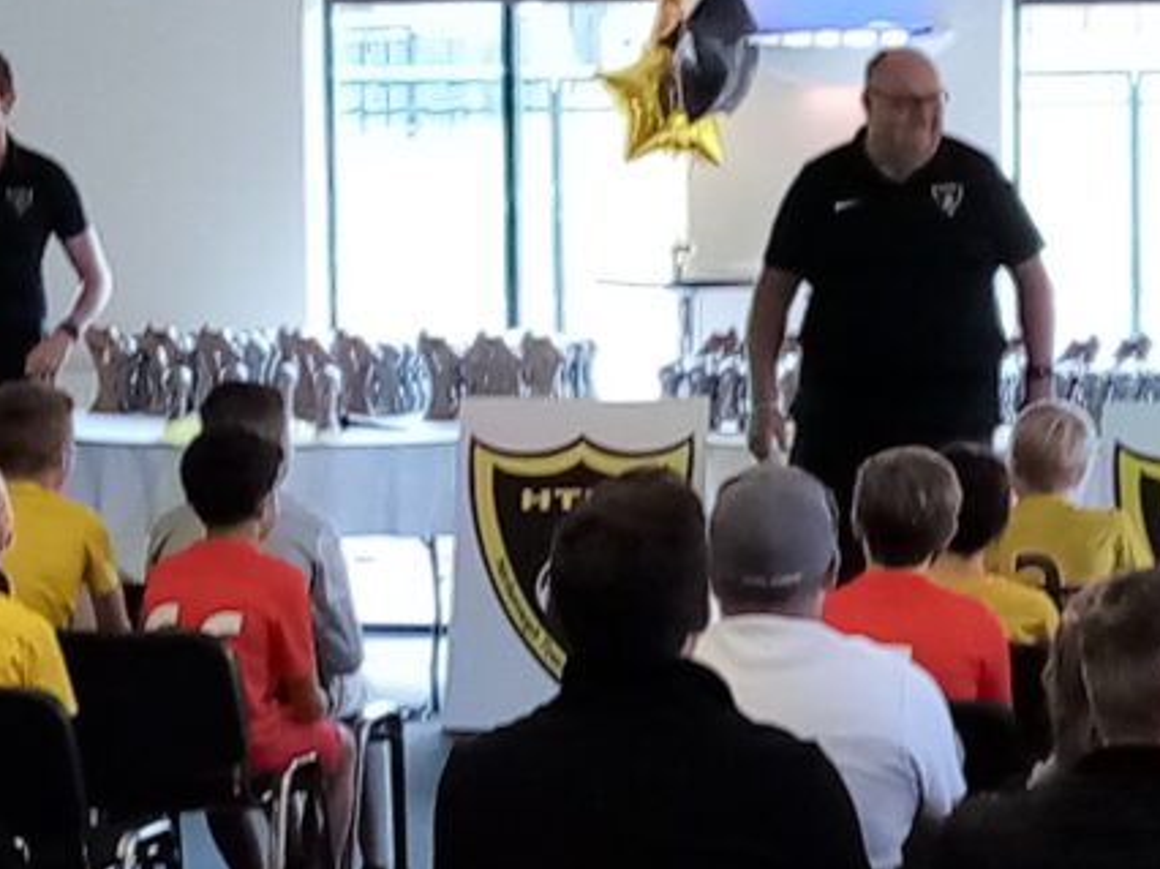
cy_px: 485
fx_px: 4186
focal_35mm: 125
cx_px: 694
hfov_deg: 15.8
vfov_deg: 11.8
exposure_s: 1/50
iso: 132
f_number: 1.8
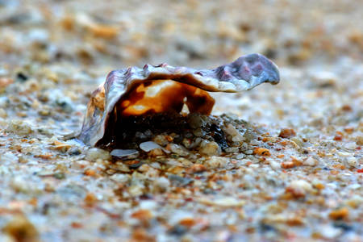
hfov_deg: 53.1
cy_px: 121
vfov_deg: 36.9
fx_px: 363
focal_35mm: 36
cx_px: 182
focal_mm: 24
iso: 800
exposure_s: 1/1600
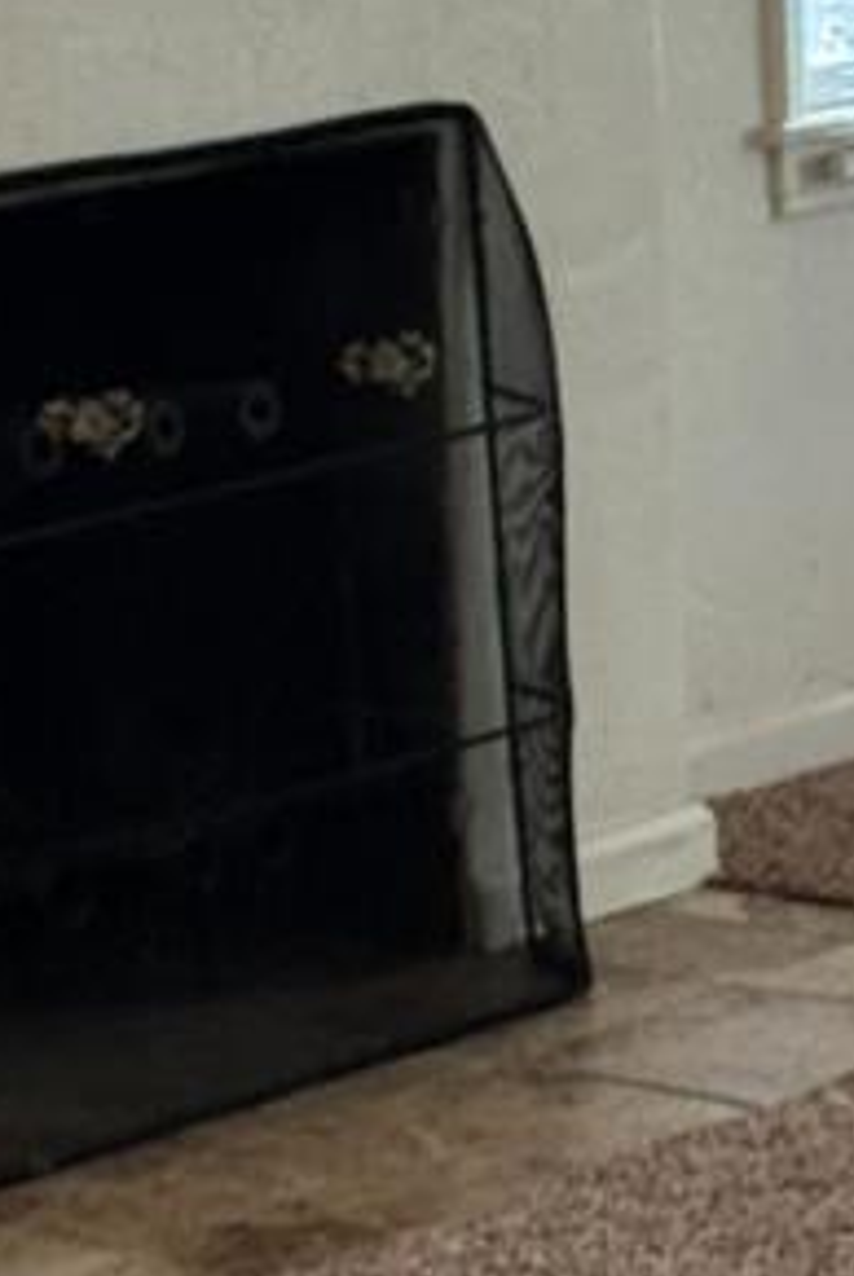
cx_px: 1041
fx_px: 9158
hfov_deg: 5.3
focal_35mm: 258
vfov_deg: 8.0
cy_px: 920
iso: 160
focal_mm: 6.76
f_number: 1.78
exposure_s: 1/60
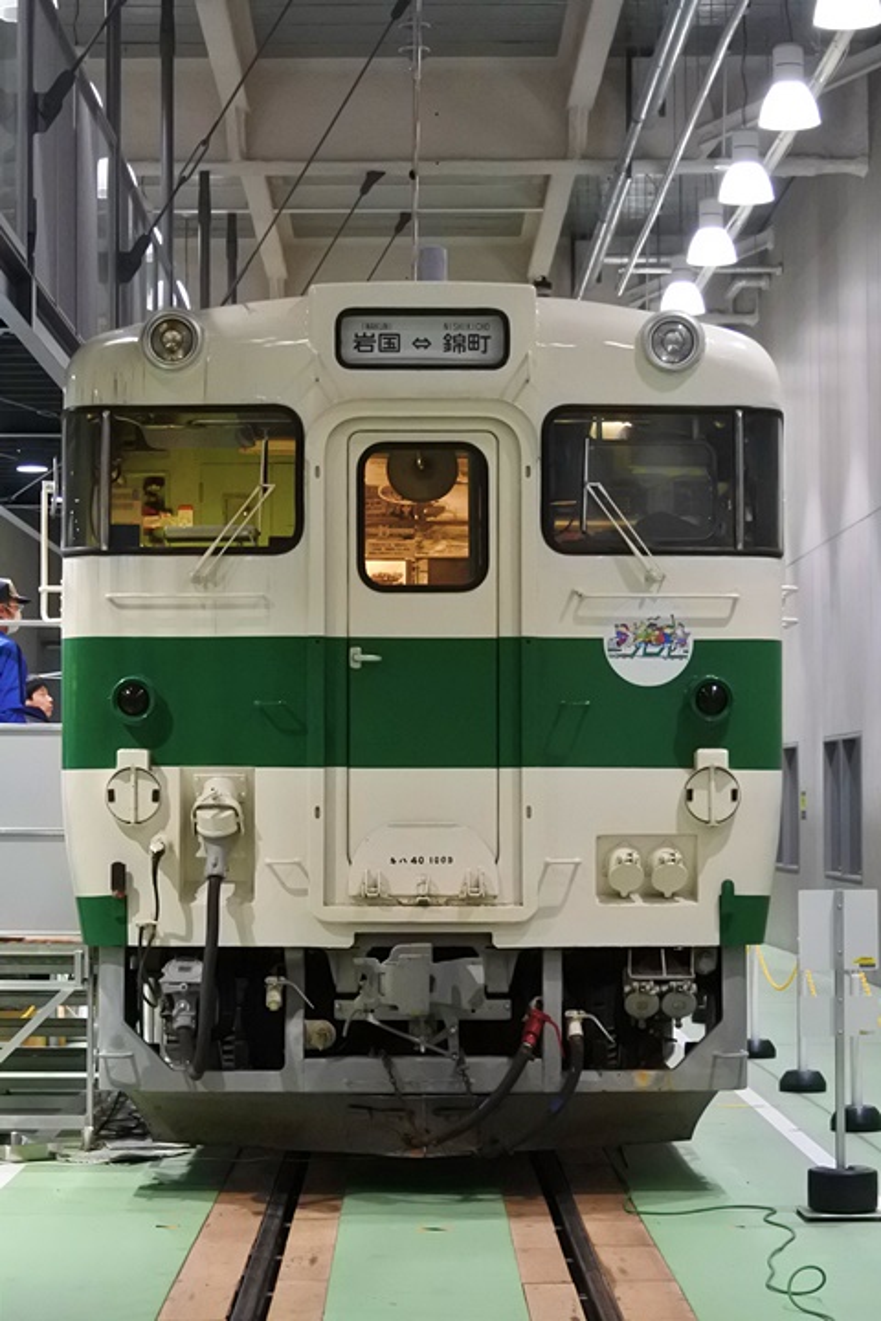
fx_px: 2790
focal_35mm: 76
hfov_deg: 17.9
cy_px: 660
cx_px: 440
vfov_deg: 26.7
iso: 2800
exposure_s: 1/60
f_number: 5.6
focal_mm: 28.5
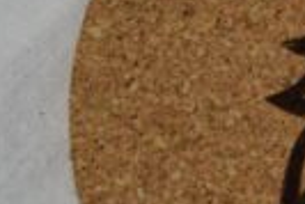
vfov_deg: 3.7
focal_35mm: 371
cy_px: 133
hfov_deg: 5.5
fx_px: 3149
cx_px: 495
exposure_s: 1/2
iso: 400
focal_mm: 55
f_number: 20
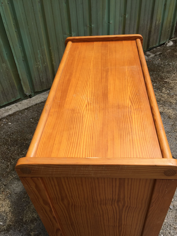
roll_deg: +2.8
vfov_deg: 60.0
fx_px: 205
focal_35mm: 30
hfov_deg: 46.8
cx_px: 91
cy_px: 121
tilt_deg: -40.5
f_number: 2.2
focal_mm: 4.15
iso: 32
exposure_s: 1/942
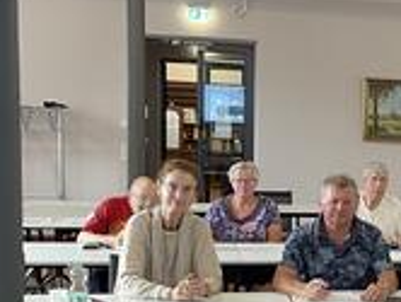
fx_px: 882
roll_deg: -1.6
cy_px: 230
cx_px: 426
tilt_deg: -5.3
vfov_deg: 19.3
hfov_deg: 24.2
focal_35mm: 76
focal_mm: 4.2
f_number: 1.6
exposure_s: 1/70
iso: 125
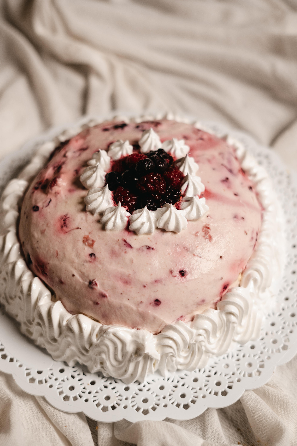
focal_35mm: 51
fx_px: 631
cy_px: 224
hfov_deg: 26.5
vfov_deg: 38.9
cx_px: 148
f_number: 2.5
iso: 125
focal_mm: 50
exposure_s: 1/200
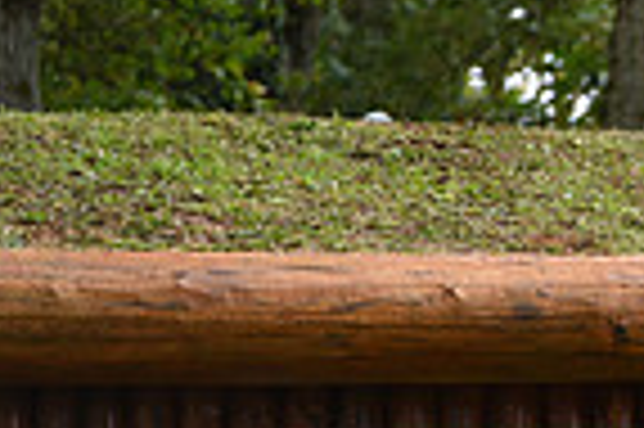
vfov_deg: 1.7
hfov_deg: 2.5
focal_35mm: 811
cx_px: 1229
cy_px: 374
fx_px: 14491
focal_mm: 200
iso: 720
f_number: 4.5
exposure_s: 1/1250
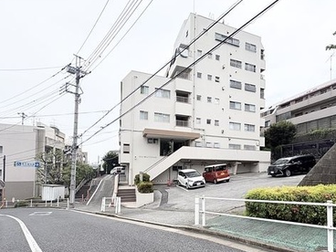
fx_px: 184
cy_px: 166
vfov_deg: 67.0
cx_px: 194
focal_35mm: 19
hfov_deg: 84.1
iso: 50
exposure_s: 1/1217
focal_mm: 2.22
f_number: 2.2
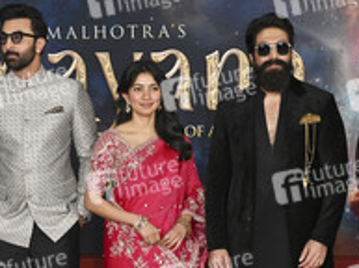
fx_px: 932
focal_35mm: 90
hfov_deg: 21.8
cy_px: 229
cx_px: 159
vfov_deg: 16.2
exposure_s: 1/250
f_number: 6.3
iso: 1600
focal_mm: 40
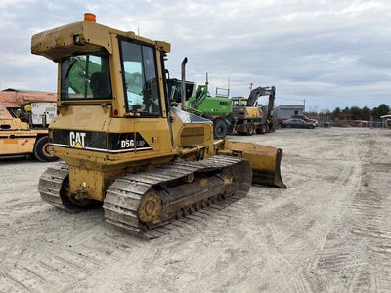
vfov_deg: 53.1
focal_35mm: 26
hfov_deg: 67.3
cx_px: 196
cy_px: 146
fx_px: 294
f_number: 1.6
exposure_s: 1/787
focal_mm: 5.1
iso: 50
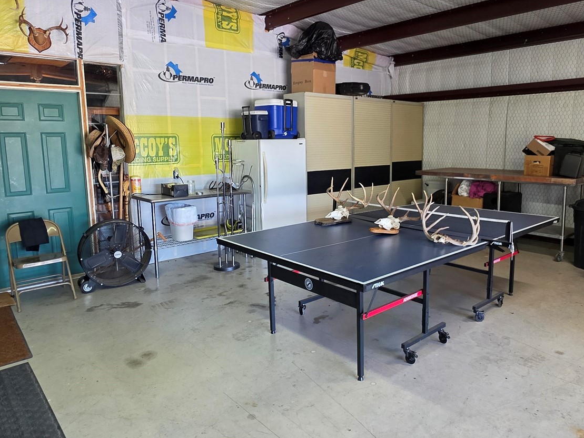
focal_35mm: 24
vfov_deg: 56.7
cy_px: 197
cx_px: 328
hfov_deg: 71.3
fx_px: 405
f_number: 1.9
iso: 200
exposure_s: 1/60
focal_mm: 2.2
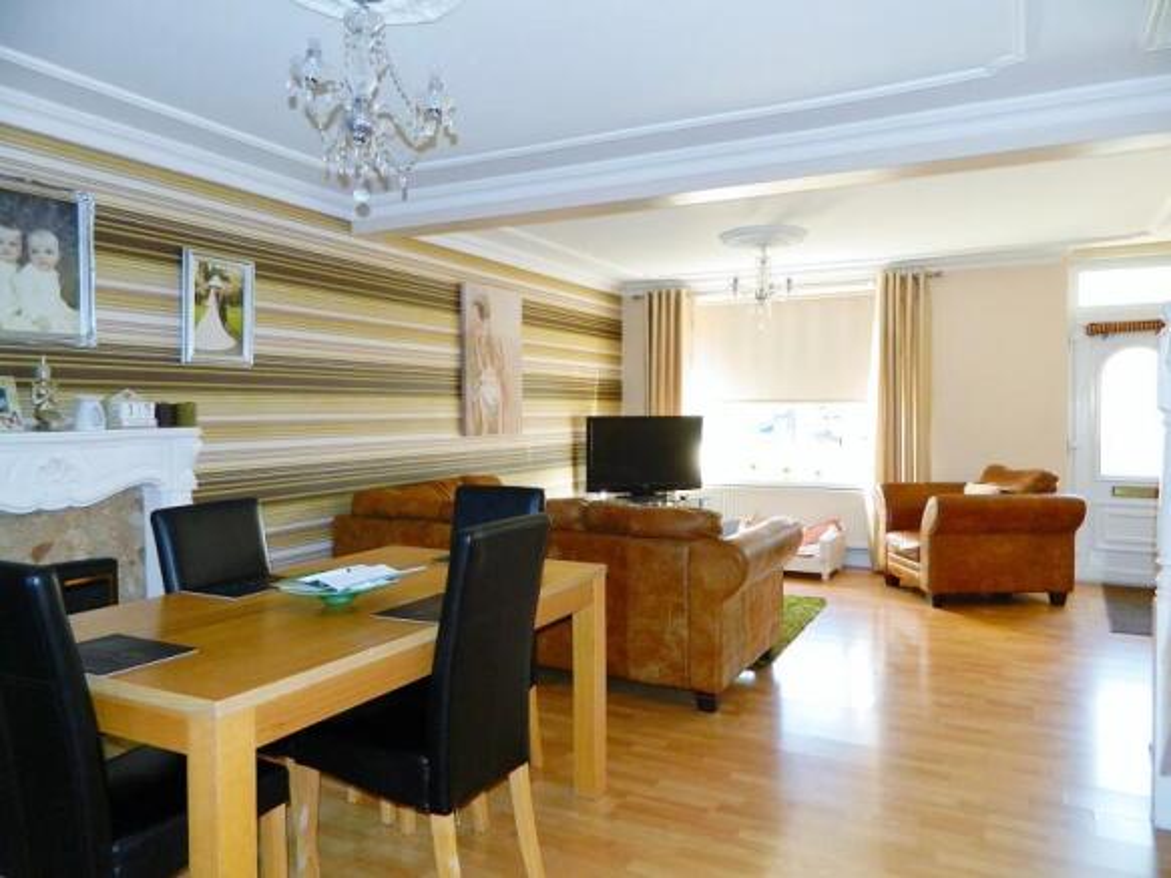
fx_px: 846
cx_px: 586
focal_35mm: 25
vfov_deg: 54.9
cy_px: 439
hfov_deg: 69.4
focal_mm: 4.5
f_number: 3.1
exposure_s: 1/30
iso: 180
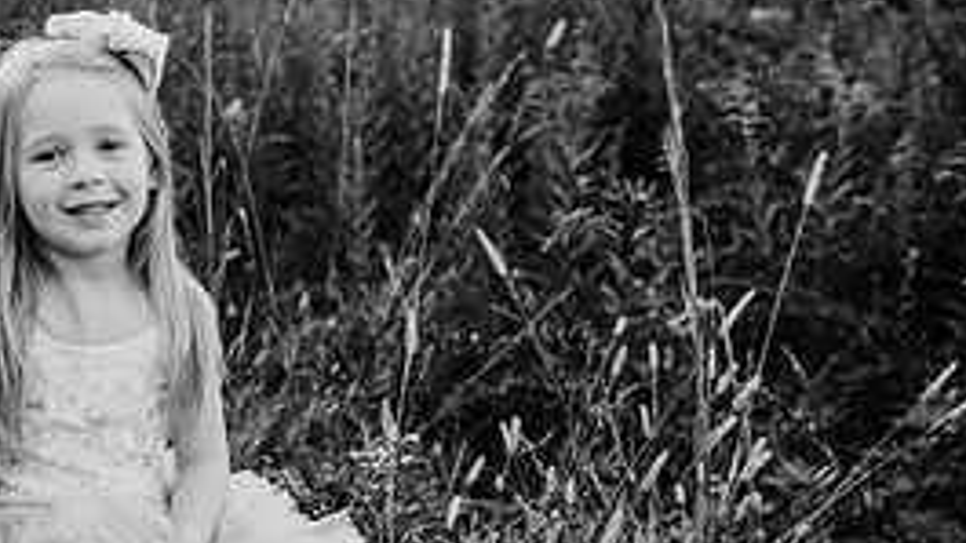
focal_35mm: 55
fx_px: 1409
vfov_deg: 21.8
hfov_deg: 36.9
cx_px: 233
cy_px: 355
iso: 250
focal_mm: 24
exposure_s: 1/800
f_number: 2.5
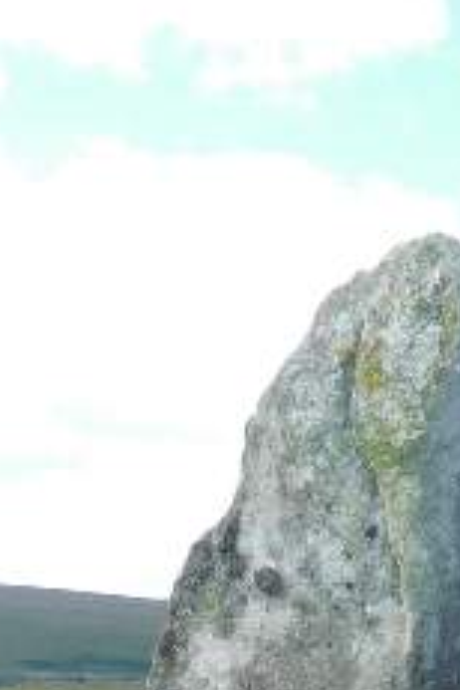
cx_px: 657
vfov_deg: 15.9
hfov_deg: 11.0
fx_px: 2300
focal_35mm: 120
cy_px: 983
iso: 125
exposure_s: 1/400
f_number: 3.8
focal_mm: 6.2
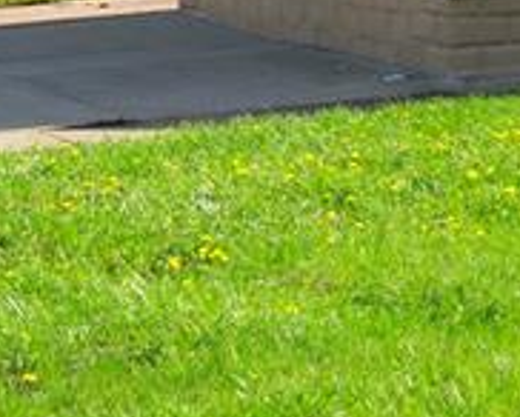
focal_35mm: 137
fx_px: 2111
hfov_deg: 11.9
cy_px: -253
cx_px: 1174
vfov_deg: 10.8
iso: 100
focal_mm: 26
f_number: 7.1
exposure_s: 1/500
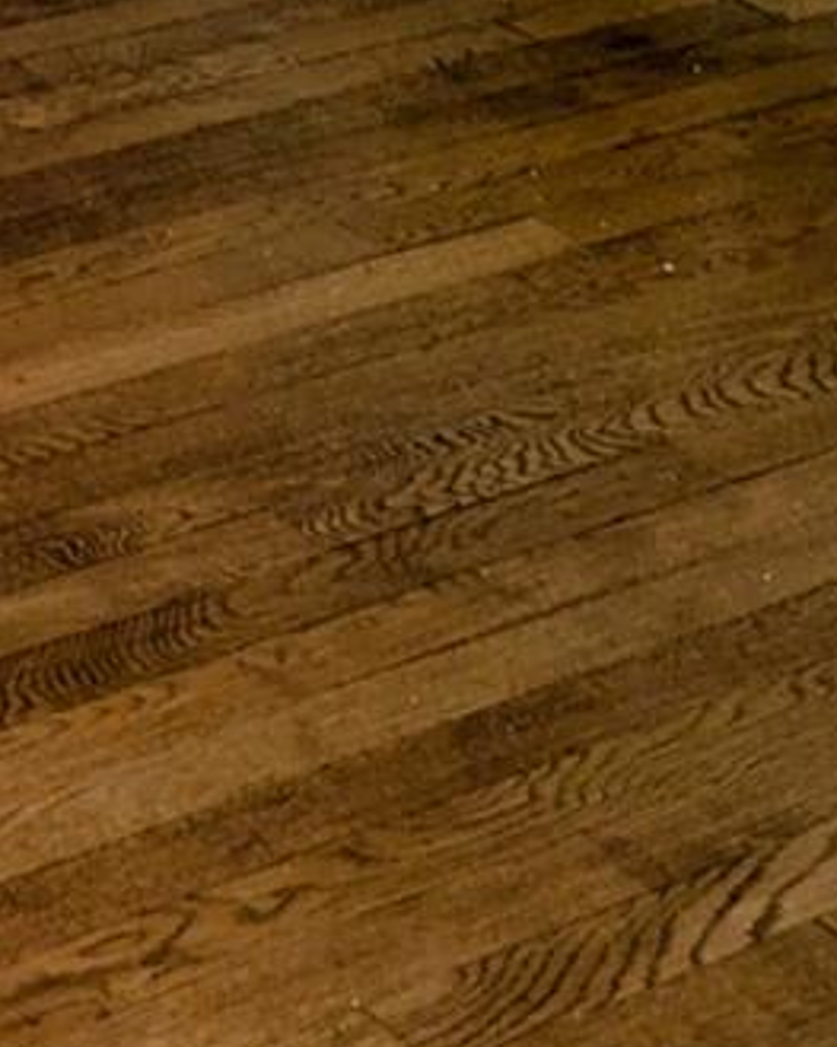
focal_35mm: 114
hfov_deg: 12.1
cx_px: -819
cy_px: -640
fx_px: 3532
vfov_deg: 15.3
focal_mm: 5.43
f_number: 1.89
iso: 104
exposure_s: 1/30
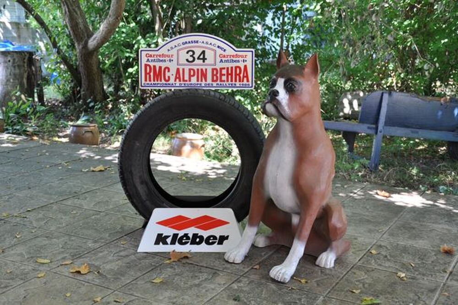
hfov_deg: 43.6
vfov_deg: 29.8
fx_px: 572
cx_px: 229
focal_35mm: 45
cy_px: 152
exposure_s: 1/30
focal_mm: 30
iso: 200
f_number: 5.6
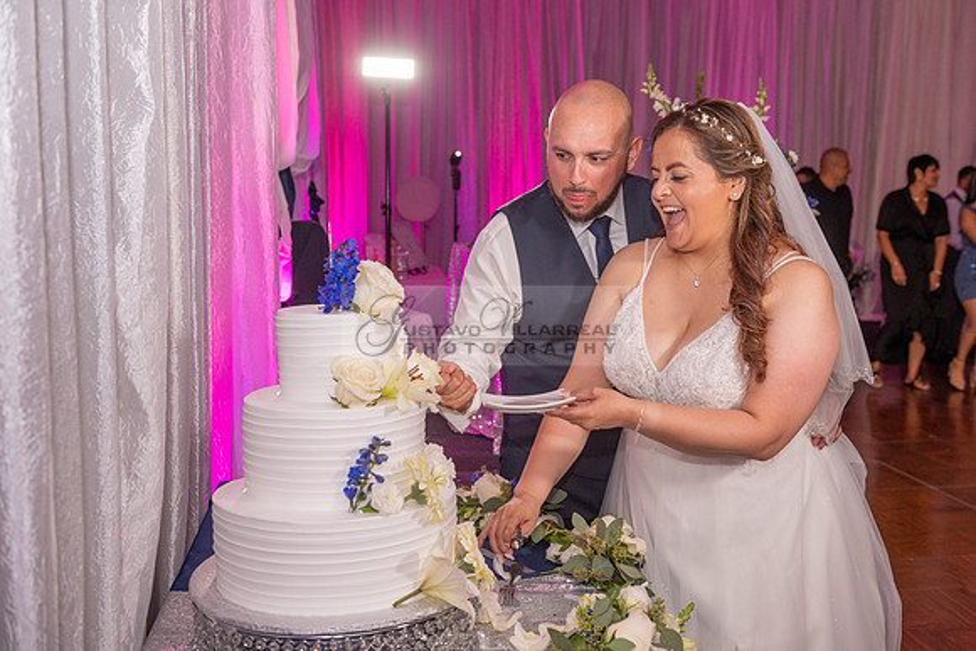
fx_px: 1030
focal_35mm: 38
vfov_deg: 35.1
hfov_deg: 50.7
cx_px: 488
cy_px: 326
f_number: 4.5
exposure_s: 1/200
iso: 1600
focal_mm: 38
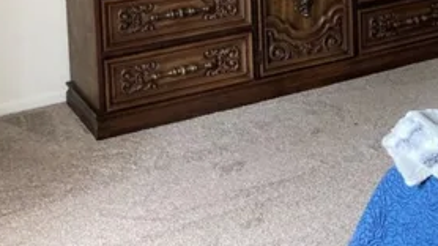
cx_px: 466
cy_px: -144
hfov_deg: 24.4
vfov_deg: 13.7
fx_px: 952
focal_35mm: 82
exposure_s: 1/60
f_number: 1.8
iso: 100
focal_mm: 3.99
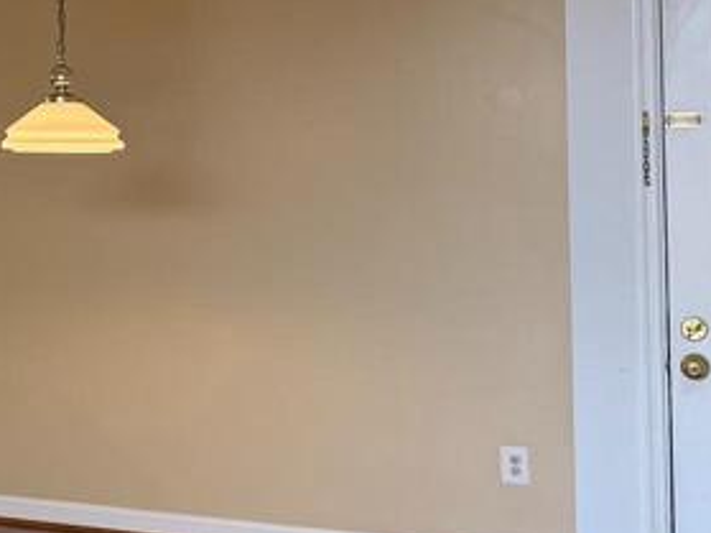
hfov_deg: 20.3
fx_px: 1807
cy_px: 120
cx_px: -217
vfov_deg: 16.7
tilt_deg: +0.5
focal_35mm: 88
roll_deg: +1.3
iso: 160
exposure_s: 1/120
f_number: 1.78
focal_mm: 6.76
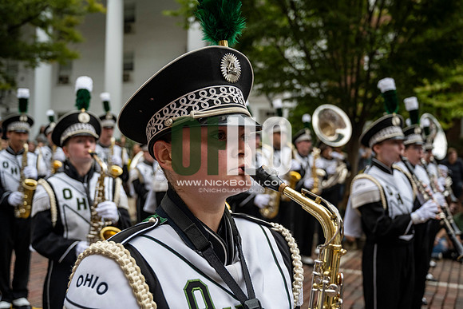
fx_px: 502
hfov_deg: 49.5
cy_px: 154
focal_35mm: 39
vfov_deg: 34.2
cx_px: 232
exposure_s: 1/1600
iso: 640
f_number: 4
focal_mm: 39
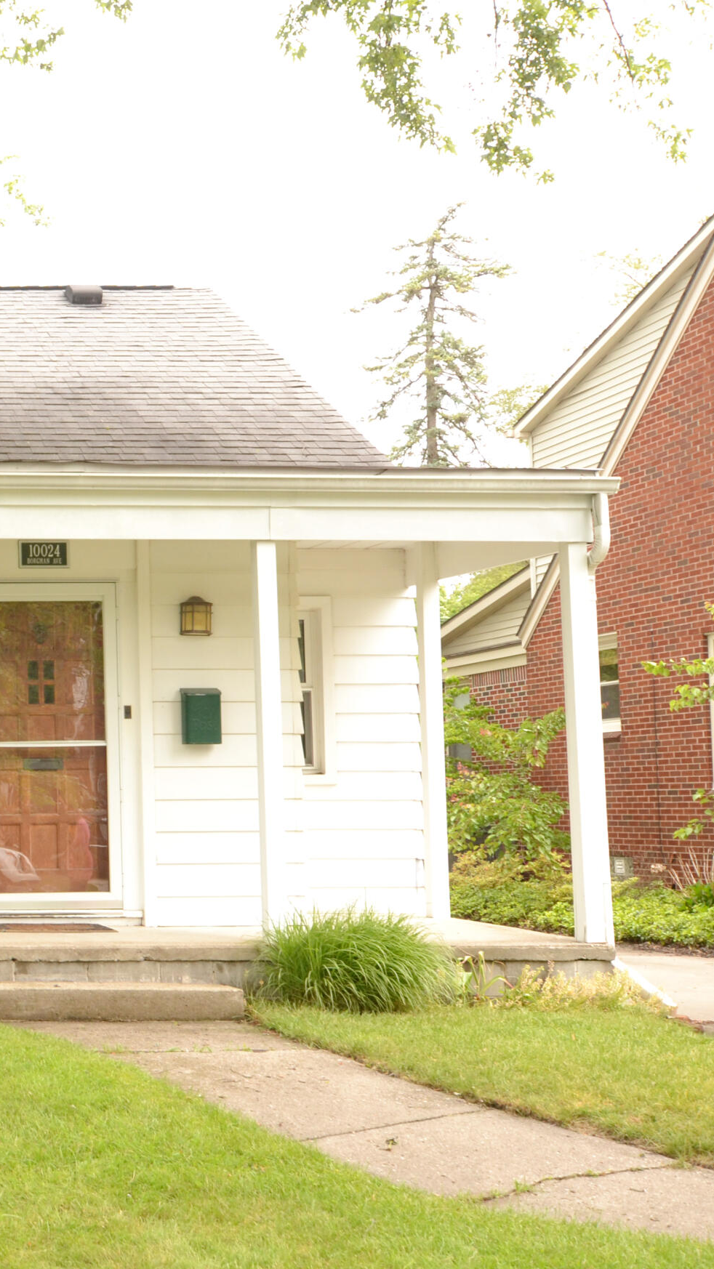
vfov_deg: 38.5
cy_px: 686
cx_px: -273
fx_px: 1818
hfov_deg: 20.0
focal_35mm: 54
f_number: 6.3
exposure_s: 1/160
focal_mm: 20
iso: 400
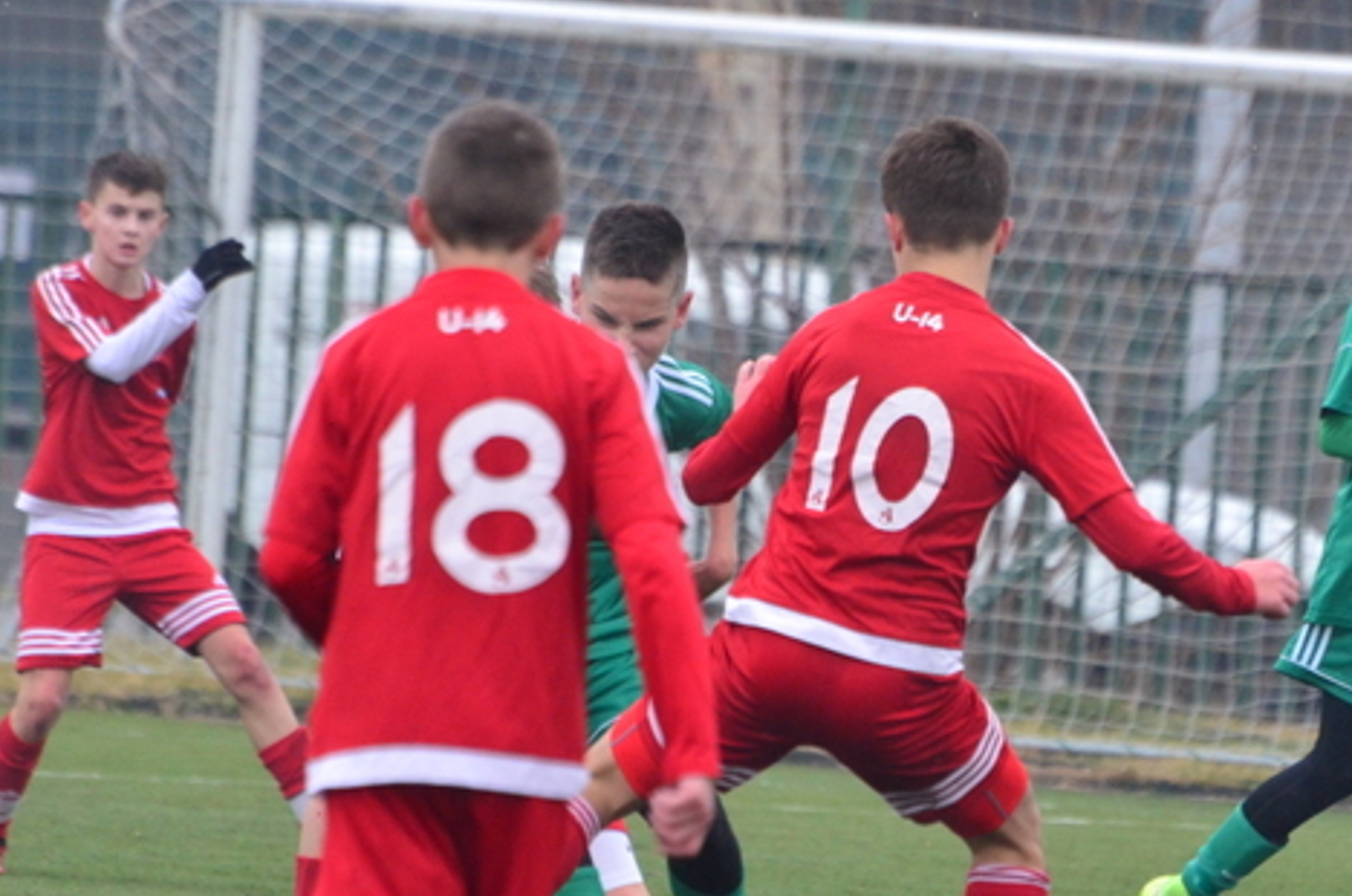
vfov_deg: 2.0
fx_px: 25973
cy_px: 431
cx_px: 971
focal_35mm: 693
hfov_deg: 3.0
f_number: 6.3
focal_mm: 270
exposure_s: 1/640
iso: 1600
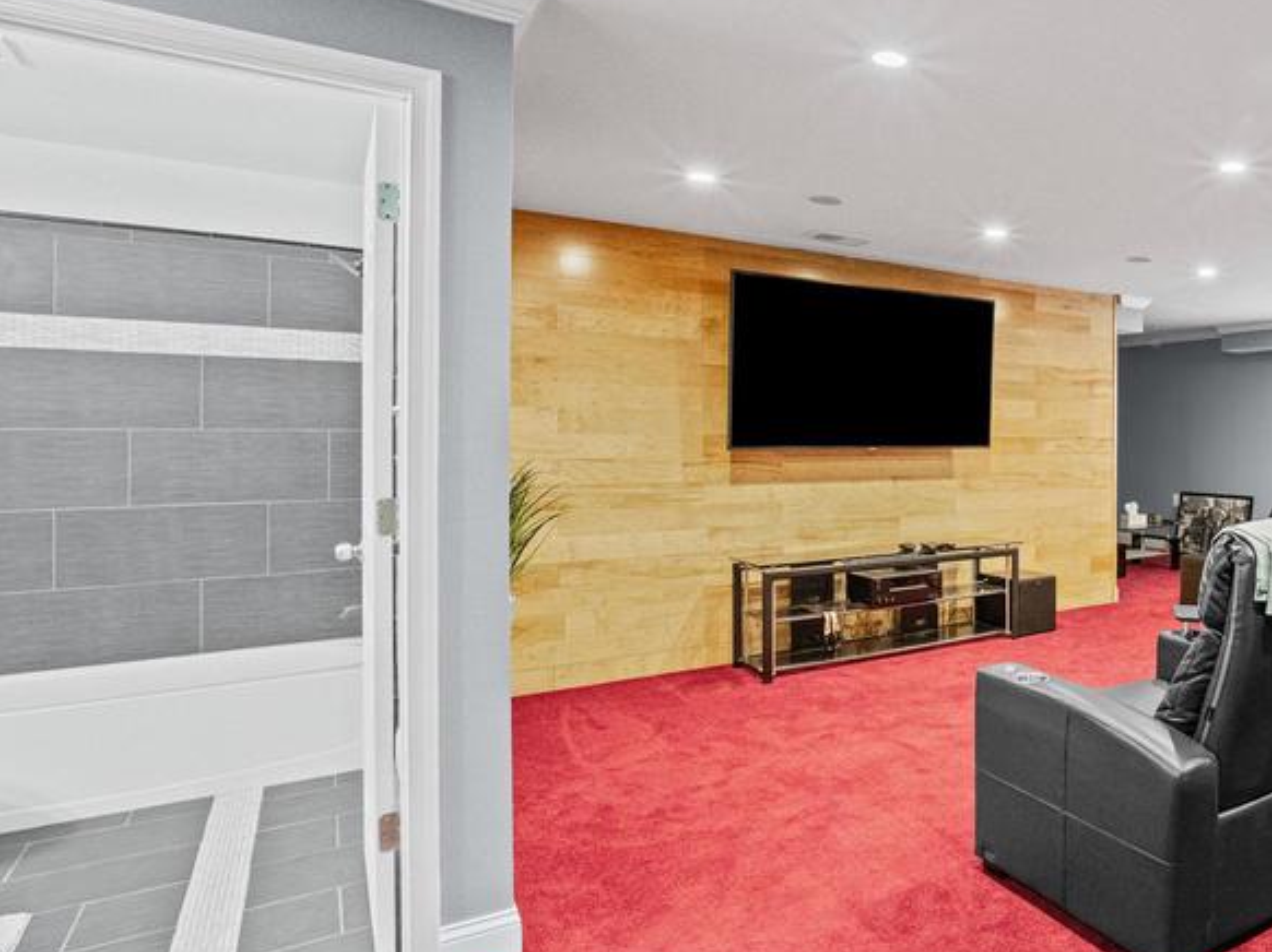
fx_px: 808
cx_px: 1117
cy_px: 500
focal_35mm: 22
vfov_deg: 61.0
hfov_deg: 65.0
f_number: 7.1
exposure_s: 1/15
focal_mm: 13
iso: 4000
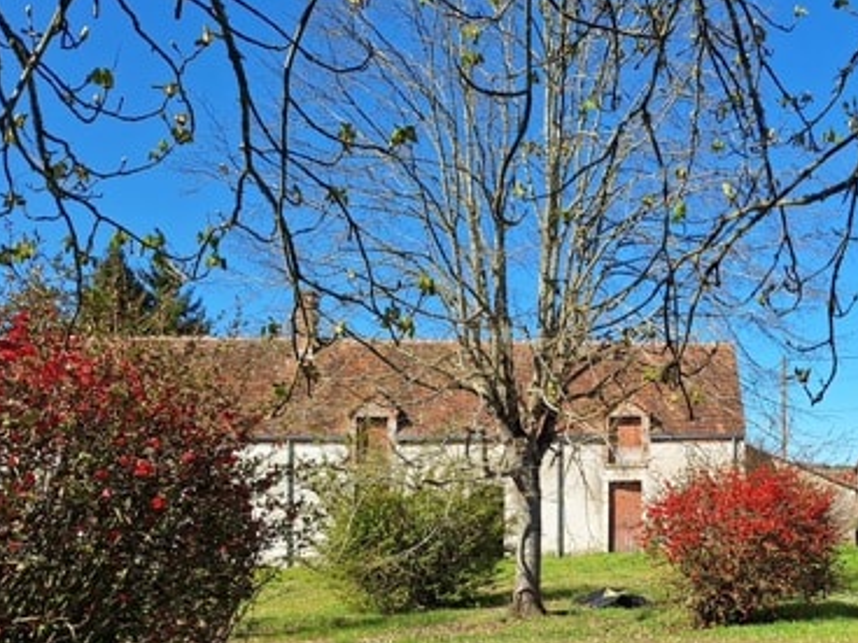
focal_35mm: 40
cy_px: 440
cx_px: 718
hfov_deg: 43.9
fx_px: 991
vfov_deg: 35.5
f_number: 1.8
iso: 40
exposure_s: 1/2494
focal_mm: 5.54
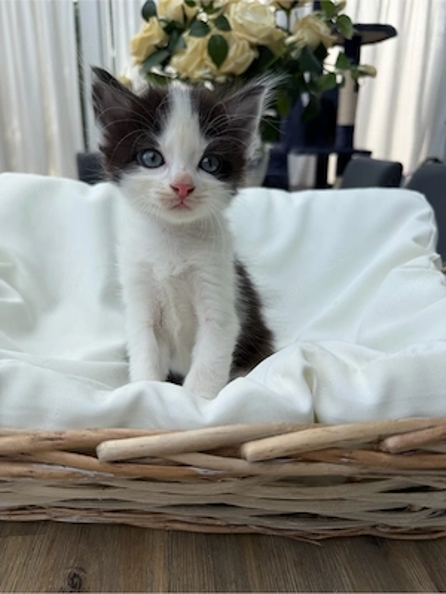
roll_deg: -0.9
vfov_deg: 71.6
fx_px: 412
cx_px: 223
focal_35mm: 24
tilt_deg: -20.3
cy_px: 297
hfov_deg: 56.8
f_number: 1.78
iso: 80
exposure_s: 1/632
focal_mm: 6.76
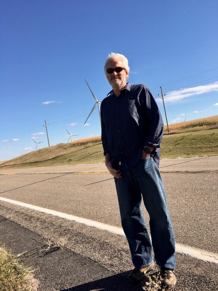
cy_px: 146
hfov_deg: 48.2
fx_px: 244
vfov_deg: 61.7
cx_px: 109
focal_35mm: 29
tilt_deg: -1.7
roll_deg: +9.7
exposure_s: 1/1508
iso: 25
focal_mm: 4.15
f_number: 2.2
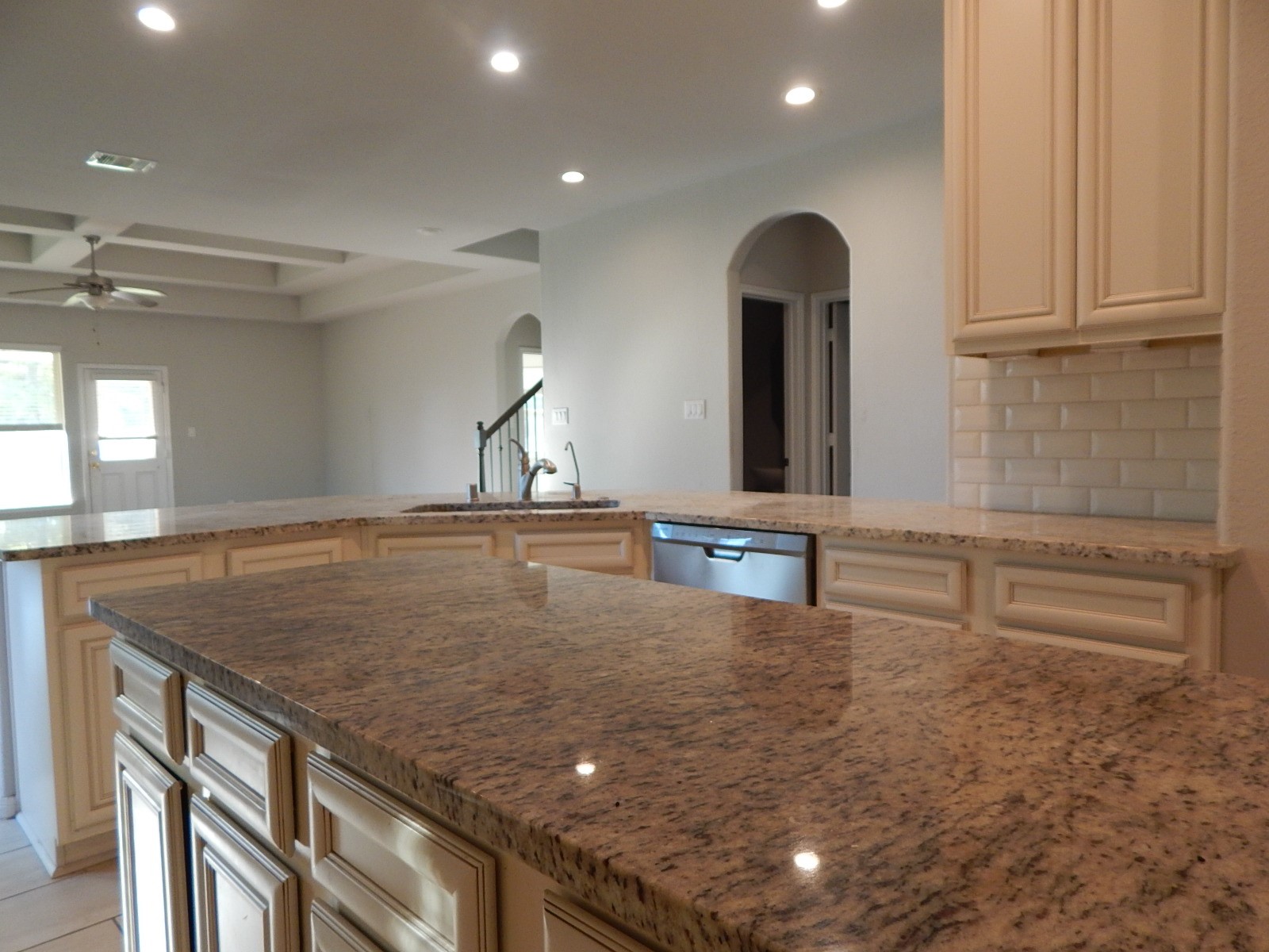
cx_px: 634
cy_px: 476
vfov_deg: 61.1
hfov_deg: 76.4
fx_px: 807
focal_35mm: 22
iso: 200
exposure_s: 1/30
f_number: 3
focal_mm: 4
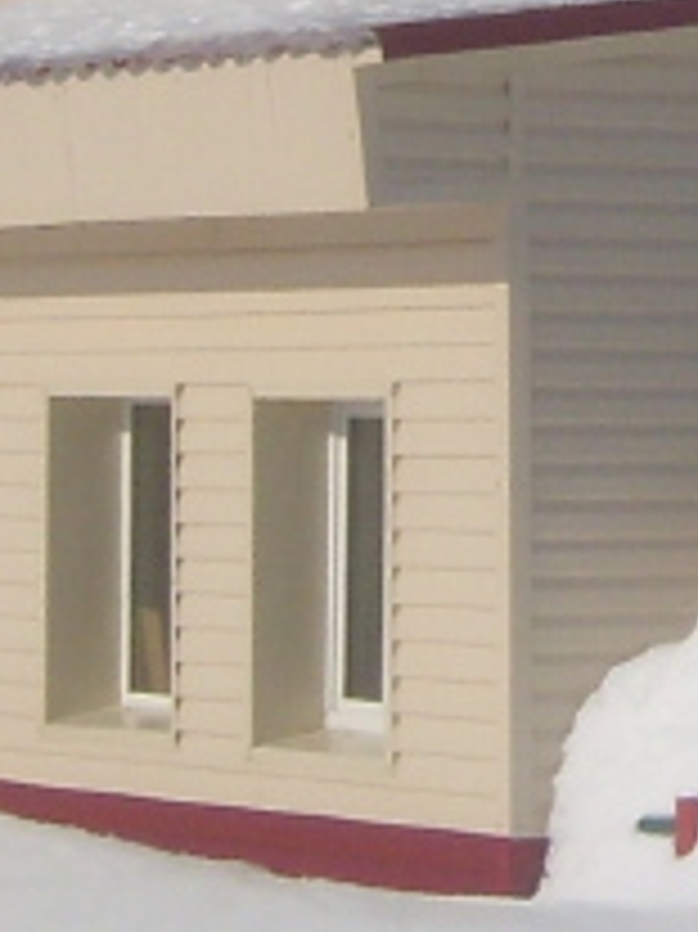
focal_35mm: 220
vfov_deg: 8.9
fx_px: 5921
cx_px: 1004
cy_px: -155
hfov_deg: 6.7
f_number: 7.1
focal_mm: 5.8
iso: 50
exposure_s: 1/1000
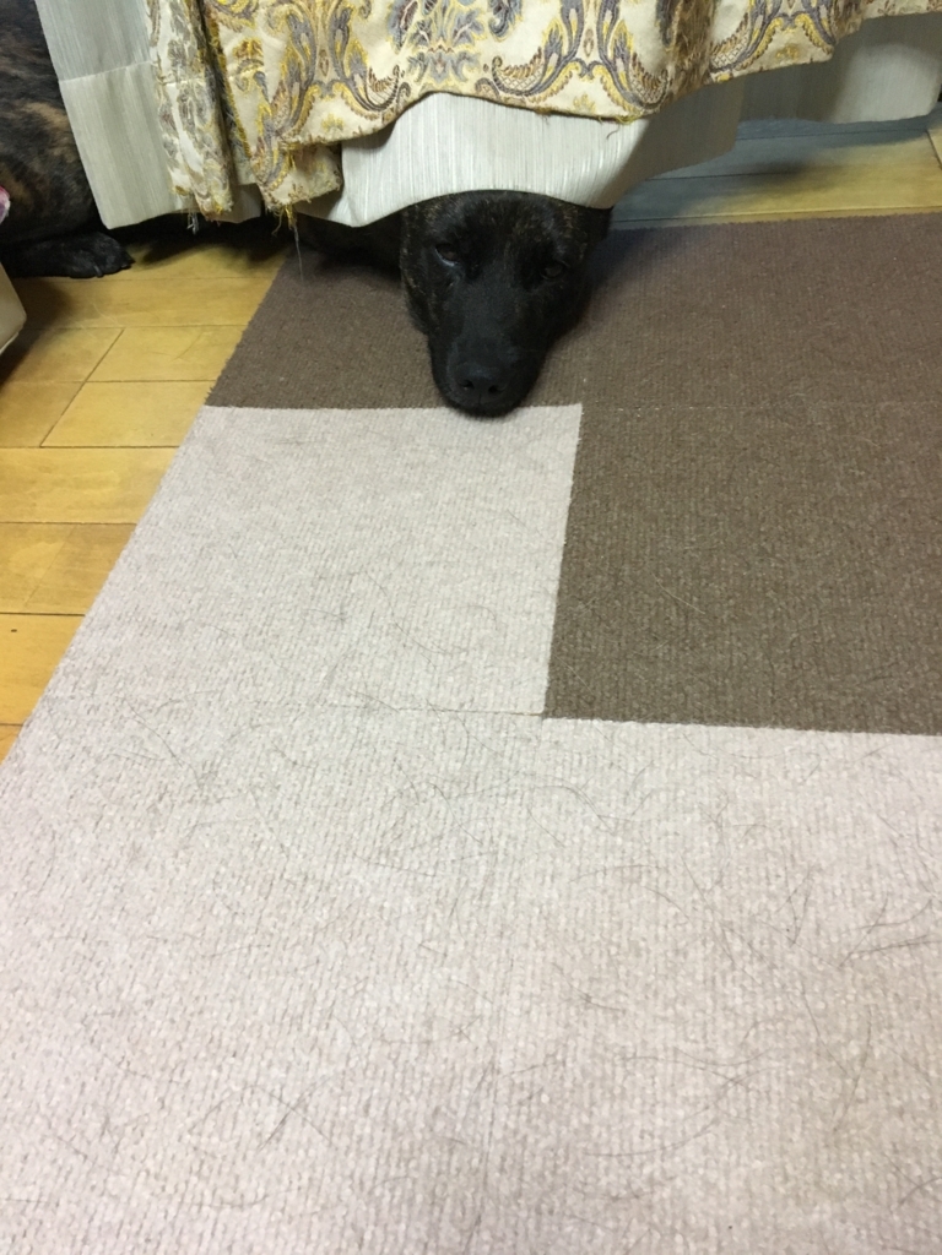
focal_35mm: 29
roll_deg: +7.3
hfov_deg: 48.2
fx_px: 1052
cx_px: 471
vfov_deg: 61.7
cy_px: 628
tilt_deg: -44.4
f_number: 2.2
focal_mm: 4.15
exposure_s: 1/30
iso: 200
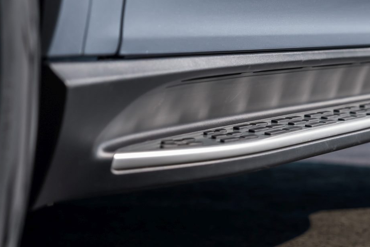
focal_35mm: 133
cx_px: 275
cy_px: 93
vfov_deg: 10.3
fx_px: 1367
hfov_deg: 15.3
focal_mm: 56
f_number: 3.2
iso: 320
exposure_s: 1/6400
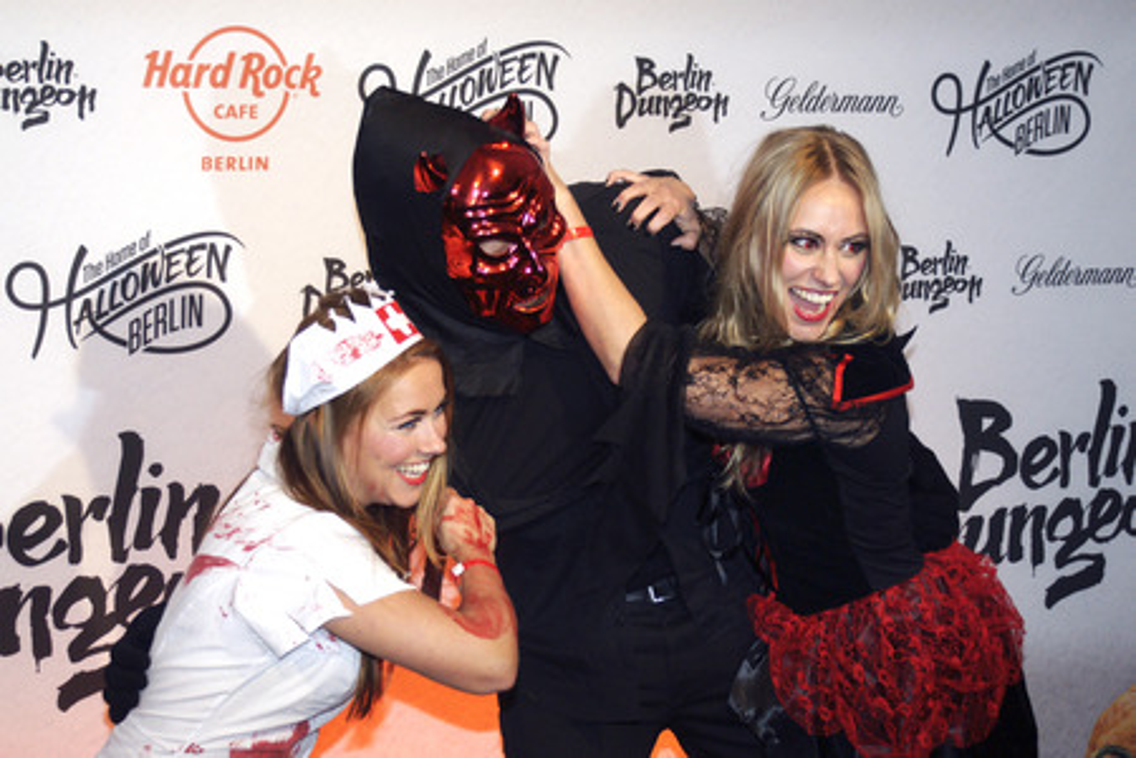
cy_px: 379
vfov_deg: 16.6
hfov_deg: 24.6
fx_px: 2603
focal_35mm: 82
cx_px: 568
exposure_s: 1/500
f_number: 5.6
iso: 1000
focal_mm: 55
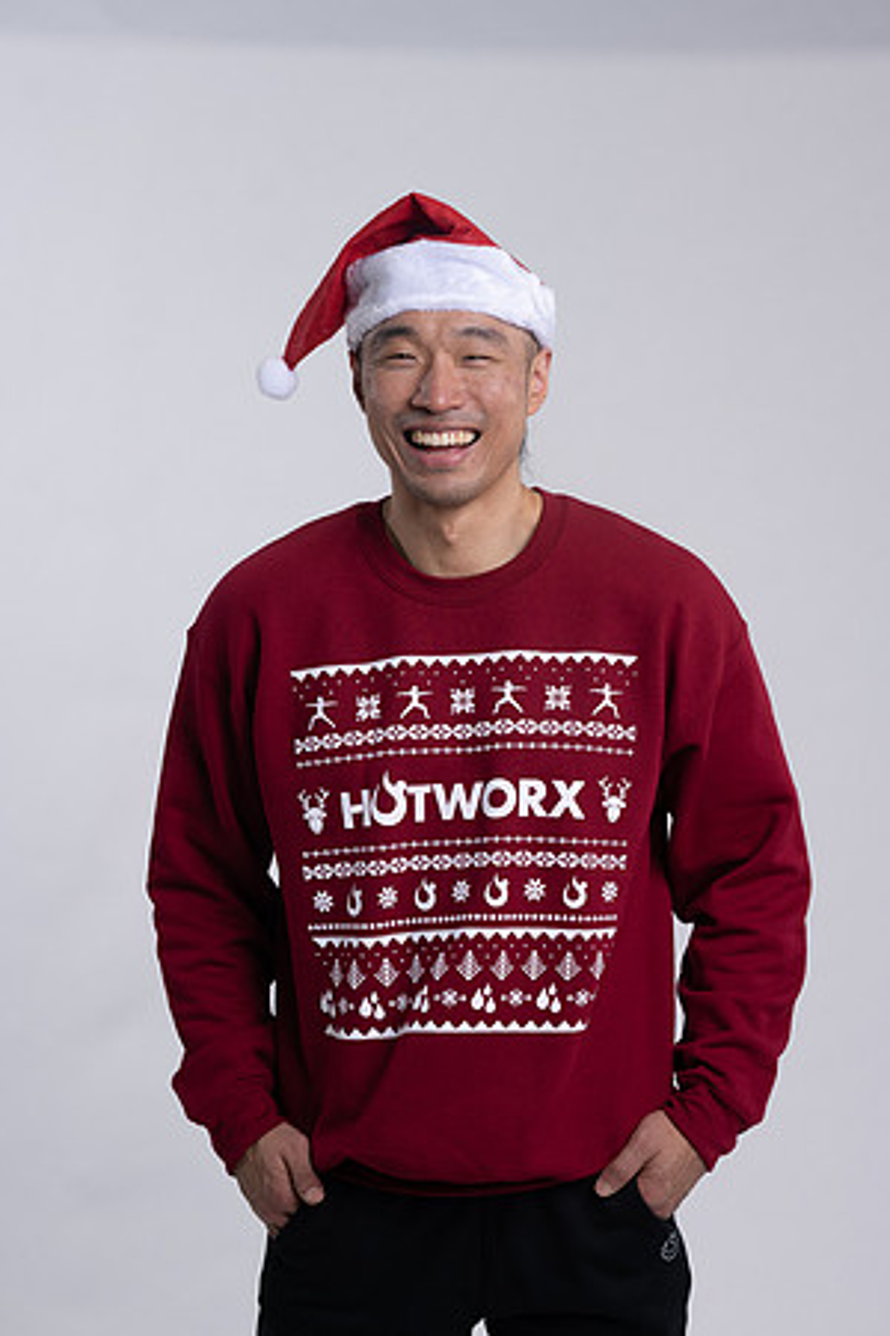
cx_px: 445
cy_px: 668
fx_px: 3152
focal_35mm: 85
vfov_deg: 23.9
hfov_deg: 16.1
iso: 125
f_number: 4
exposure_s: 1/125
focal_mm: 85
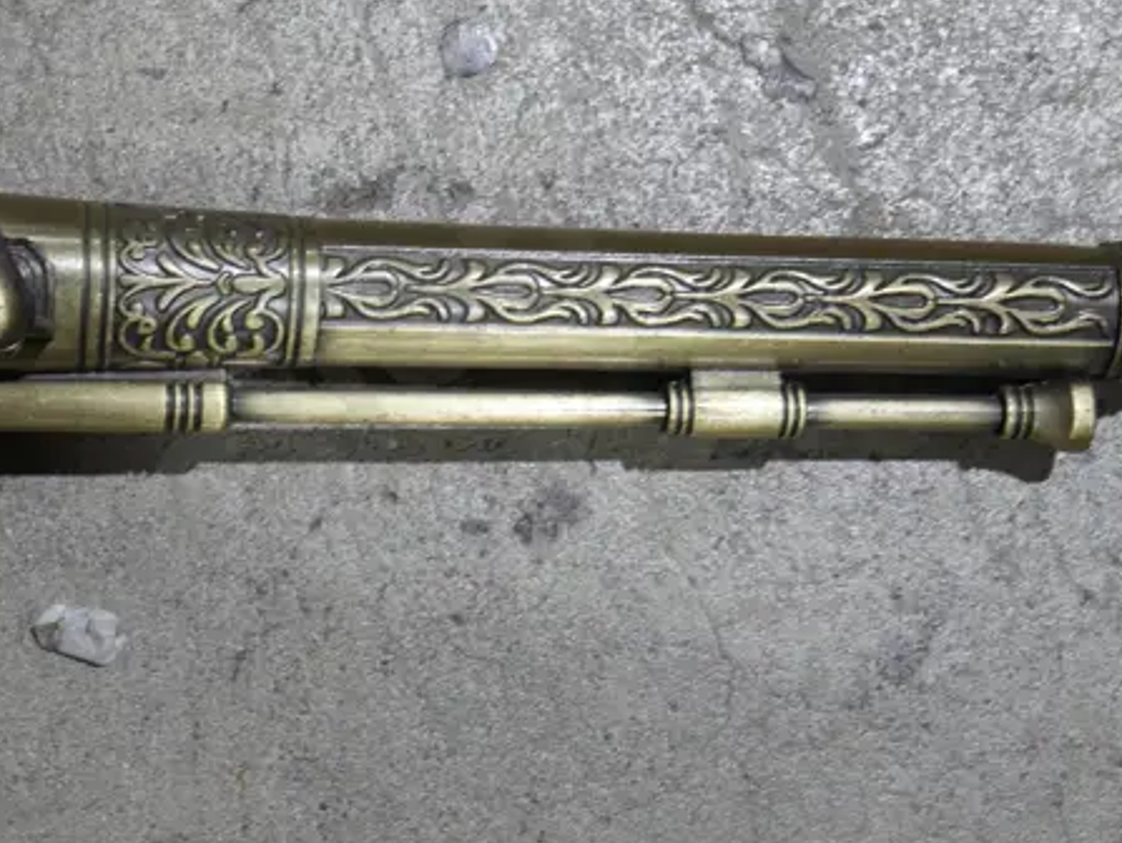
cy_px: 551
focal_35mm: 110
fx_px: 3568
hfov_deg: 17.6
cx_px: 126
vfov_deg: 13.5
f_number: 5.6
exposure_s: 1/60
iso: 400
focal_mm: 24
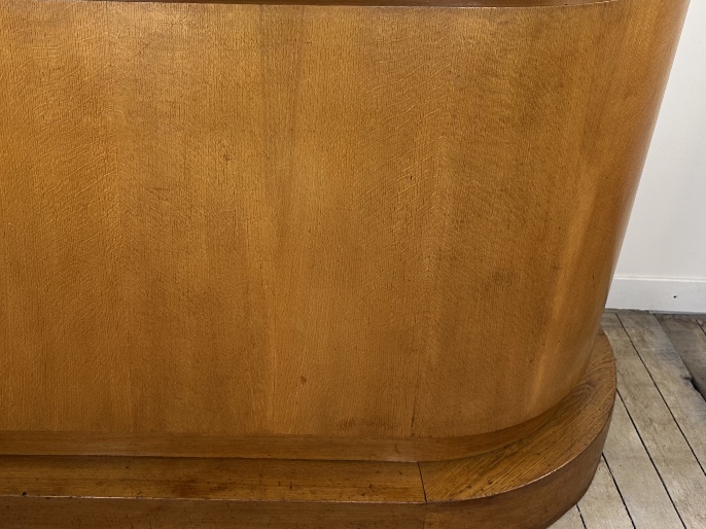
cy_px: 146
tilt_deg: -24.8
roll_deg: -0.8
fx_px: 856
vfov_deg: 33.8
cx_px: 239
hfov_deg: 44.2
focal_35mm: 42
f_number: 1.78
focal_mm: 6.86
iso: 100
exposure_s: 1/100
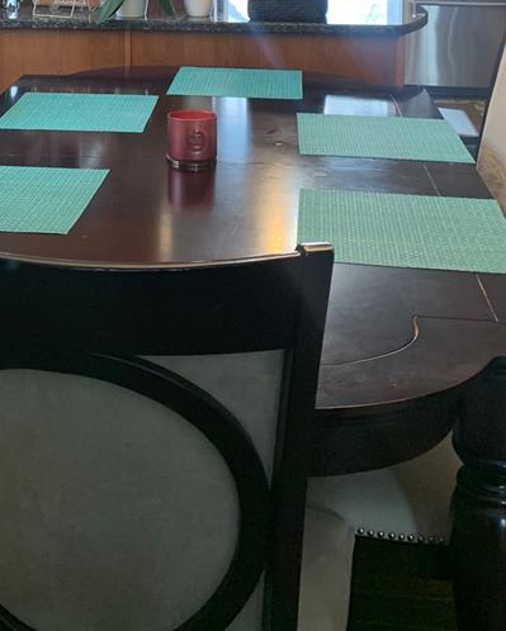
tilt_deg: -5.9
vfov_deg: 31.2
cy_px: -22
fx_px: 1029
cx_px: 148
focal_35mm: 55
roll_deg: +1.2
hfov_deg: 27.4
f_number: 1.8
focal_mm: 4.25
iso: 80
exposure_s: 1/60
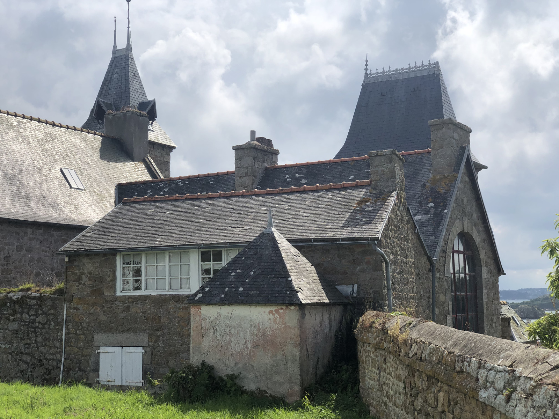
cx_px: 280
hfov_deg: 36.8
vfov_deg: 28.0
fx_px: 840
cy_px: 210
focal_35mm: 52
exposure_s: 1/2114
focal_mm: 6
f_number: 2.4
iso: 16
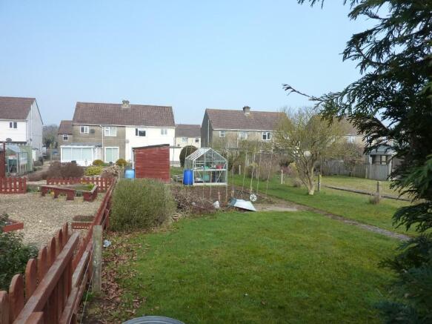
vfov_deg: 54.9
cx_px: 216
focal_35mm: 25
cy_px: 162
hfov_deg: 69.4
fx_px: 312
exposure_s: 1/320
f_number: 4
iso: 125
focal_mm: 4.1
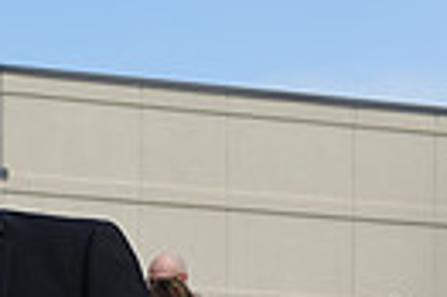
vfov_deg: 7.3
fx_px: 2257
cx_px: -123
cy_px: 551
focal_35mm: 182
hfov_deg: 11.1
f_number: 5.6
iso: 200
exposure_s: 1/500
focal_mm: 27.4
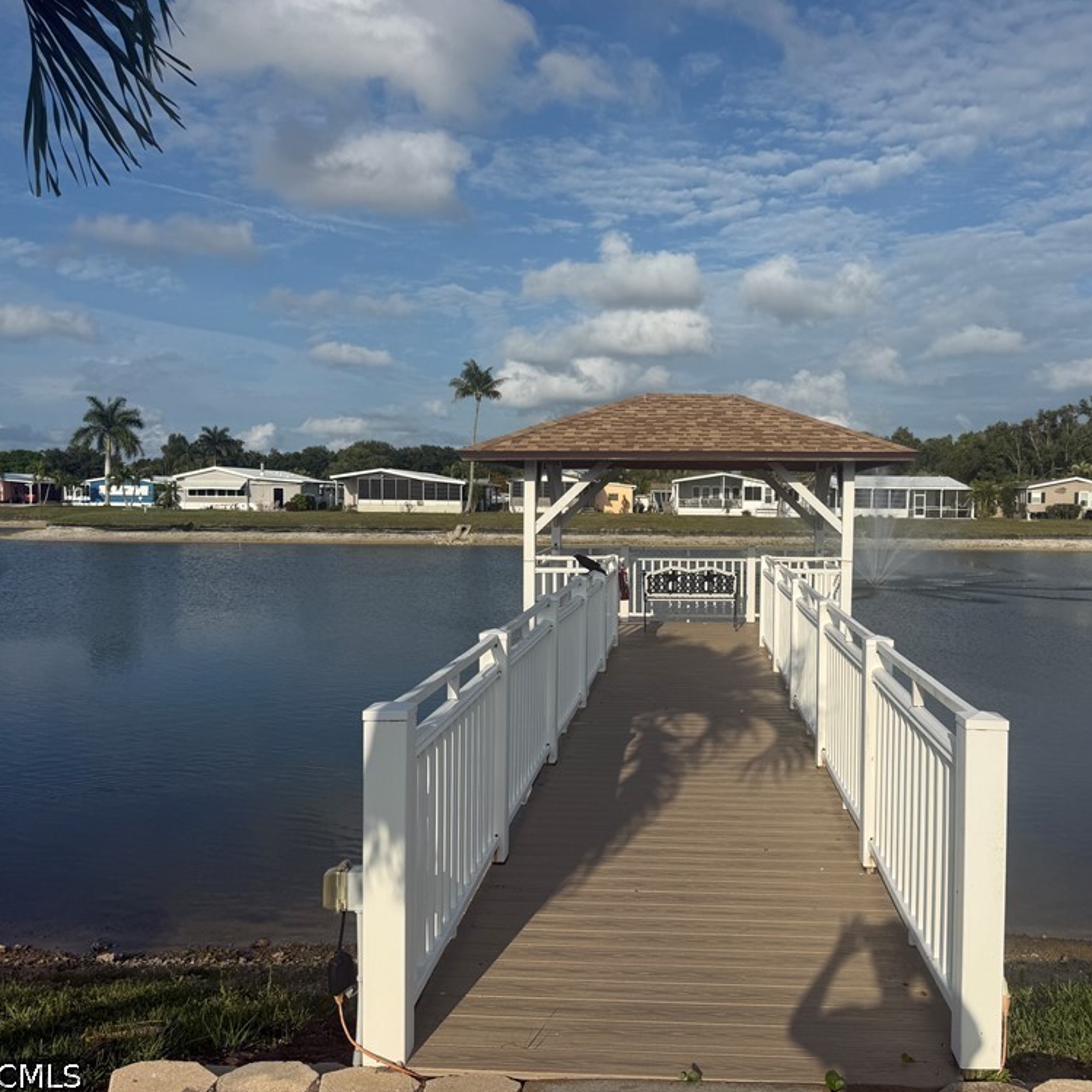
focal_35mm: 29
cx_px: 691
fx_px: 1035
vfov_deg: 55.6
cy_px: 541
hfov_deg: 54.9
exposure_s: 1/8130
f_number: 1.78
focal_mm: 6.76
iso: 80
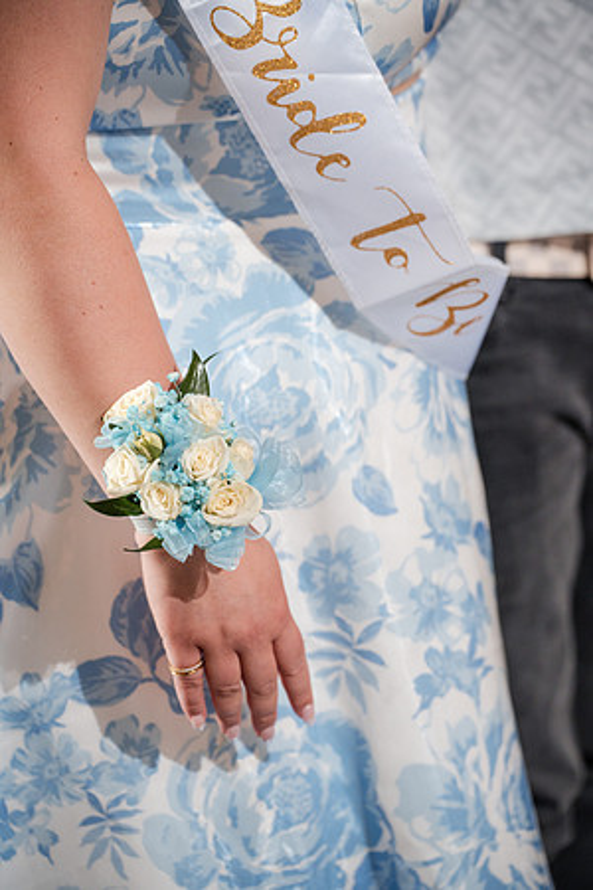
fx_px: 3261
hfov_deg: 10.4
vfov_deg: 15.5
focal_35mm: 132
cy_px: 445
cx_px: 296
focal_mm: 132
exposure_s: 1/250
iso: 2000
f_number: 4
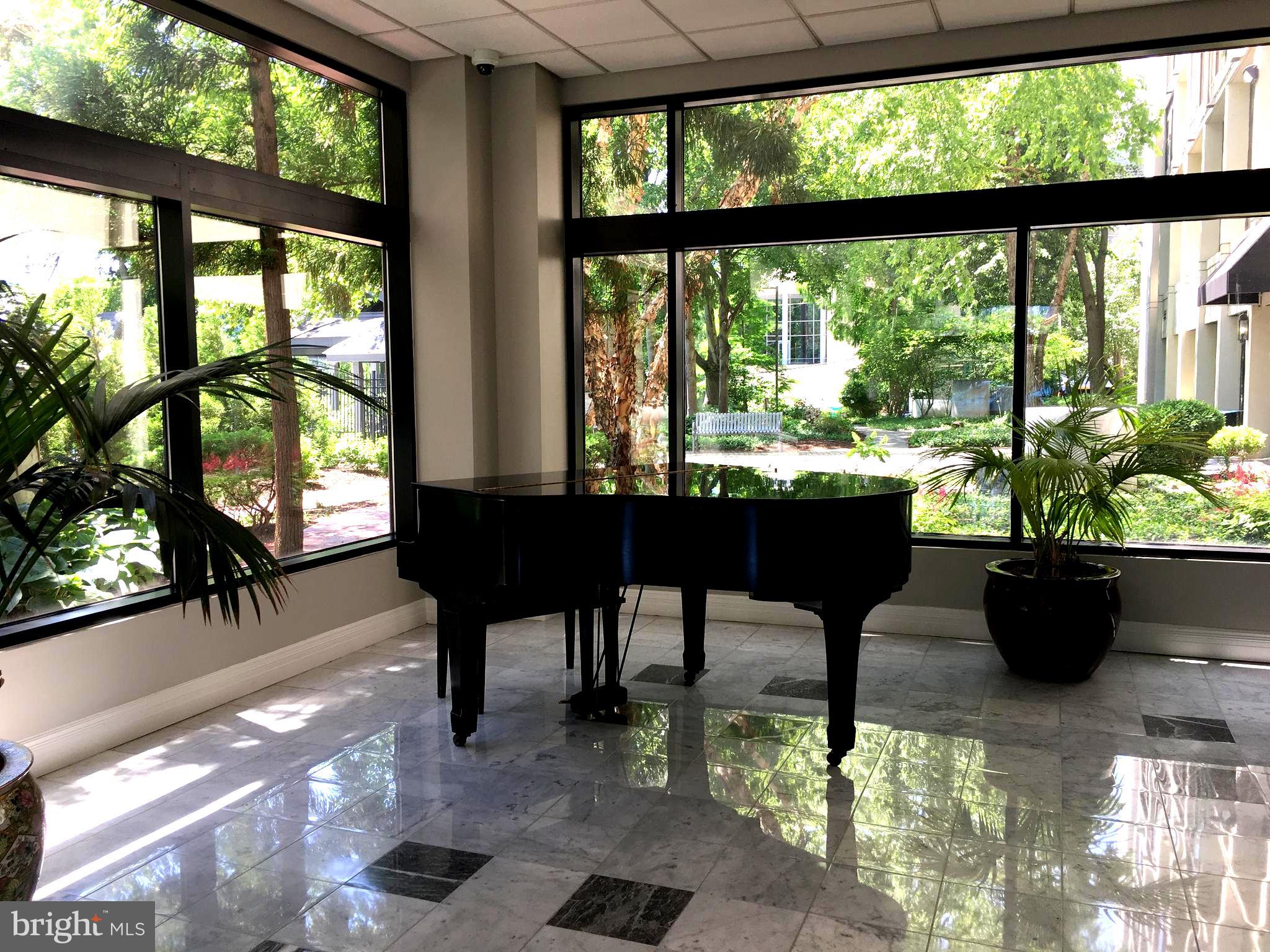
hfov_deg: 61.7
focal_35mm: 29
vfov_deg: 48.2
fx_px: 1064
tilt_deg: -4.7
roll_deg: +0.9
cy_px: 476
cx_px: 635
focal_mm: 4.15
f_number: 2.2
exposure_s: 1/60
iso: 25
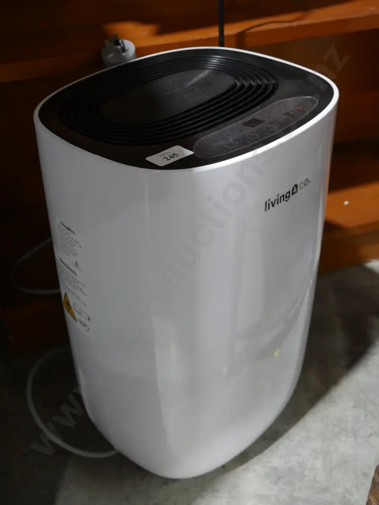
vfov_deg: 44.8
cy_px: 252
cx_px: 190
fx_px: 613
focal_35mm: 42
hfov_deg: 34.4
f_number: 4.6
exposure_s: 1/60
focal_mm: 21
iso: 1000
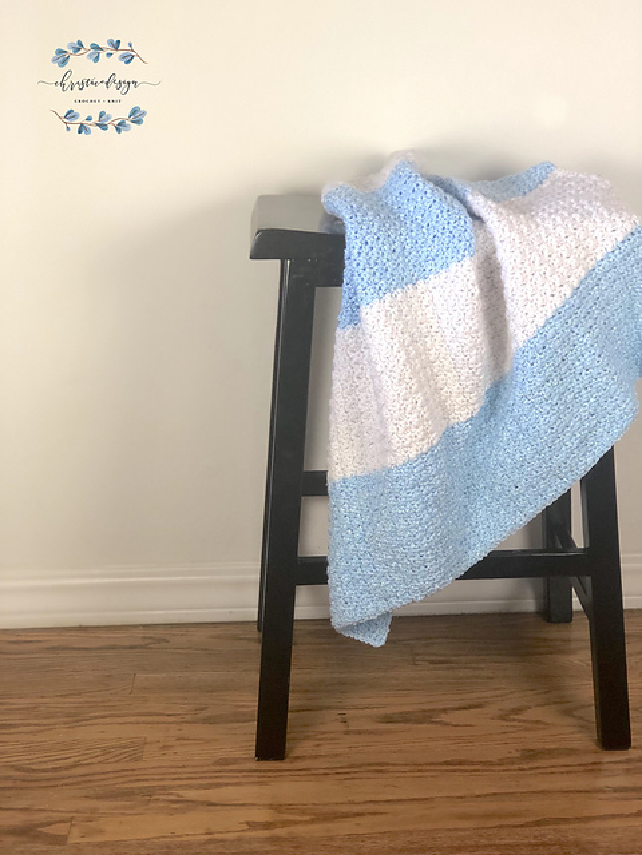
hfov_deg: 25.7
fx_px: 1410
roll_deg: +0.5
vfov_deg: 33.8
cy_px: 428
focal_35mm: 57
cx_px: 321
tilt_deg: -18.0
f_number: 2.8
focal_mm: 6.6
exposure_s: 1/60
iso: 160
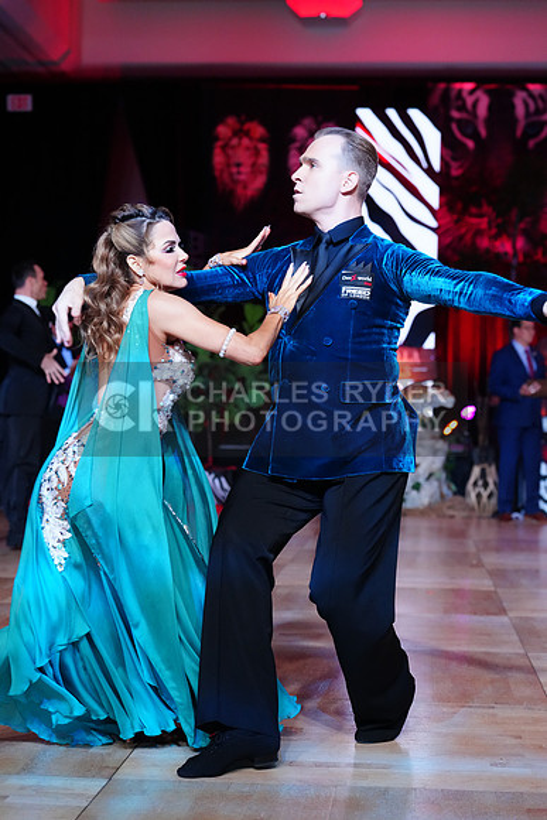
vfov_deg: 28.8
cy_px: 410
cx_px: 274
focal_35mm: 70
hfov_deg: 19.5
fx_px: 1594
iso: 4000
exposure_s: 1/400
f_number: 4
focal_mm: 70
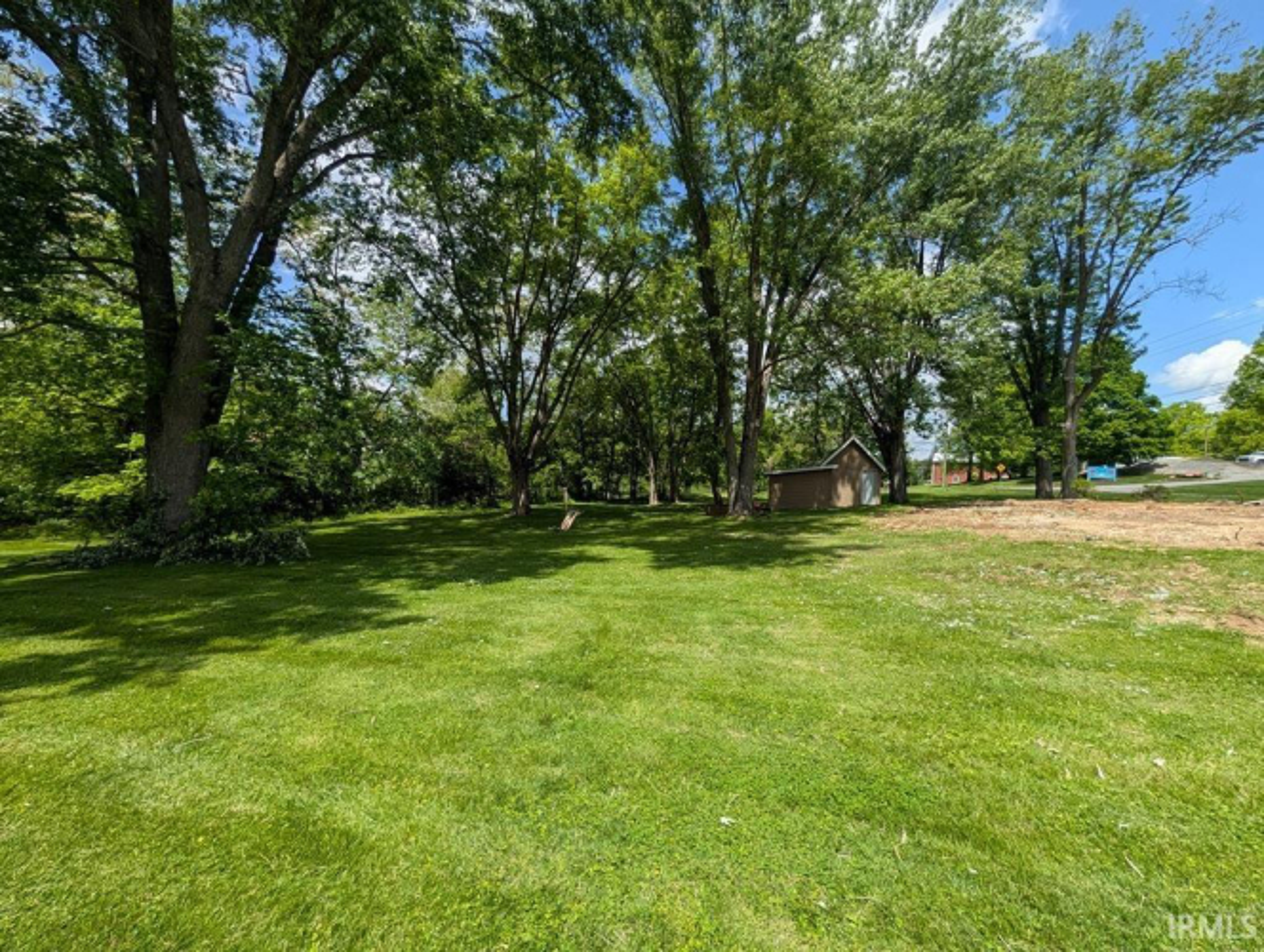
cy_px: 476
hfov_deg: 110.5
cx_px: 632
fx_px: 439
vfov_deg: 94.6
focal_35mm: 12
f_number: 1.7
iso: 47
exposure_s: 1/2342
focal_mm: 2.02
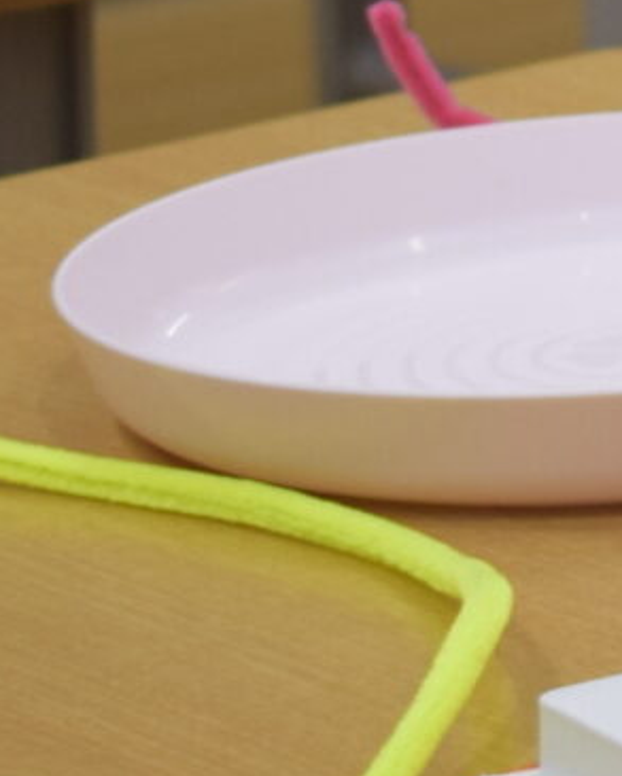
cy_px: -713
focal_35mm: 335
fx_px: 7705
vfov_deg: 5.7
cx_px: 1919
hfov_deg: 4.4
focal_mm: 34
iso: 400
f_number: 4.5
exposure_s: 1/90
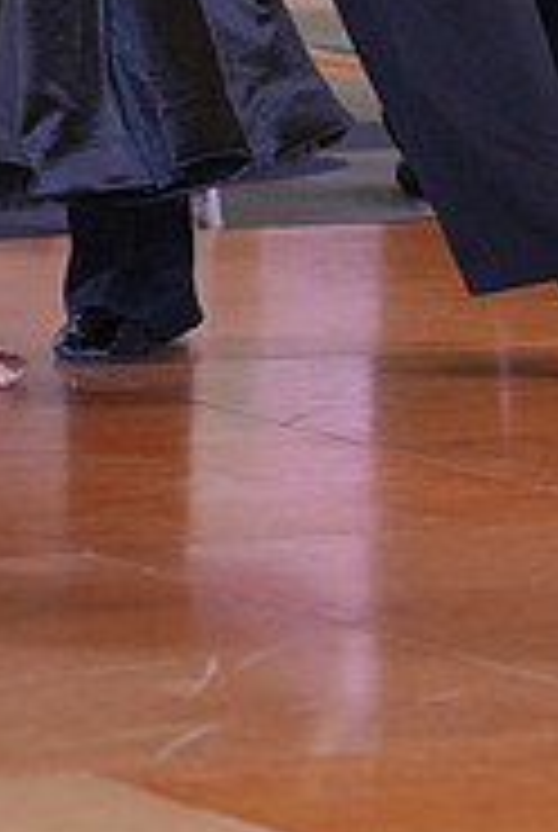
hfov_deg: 2.9
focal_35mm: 479
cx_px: 34
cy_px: -400
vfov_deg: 4.3
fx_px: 11094
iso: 4000
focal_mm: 153
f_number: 4
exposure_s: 1/400
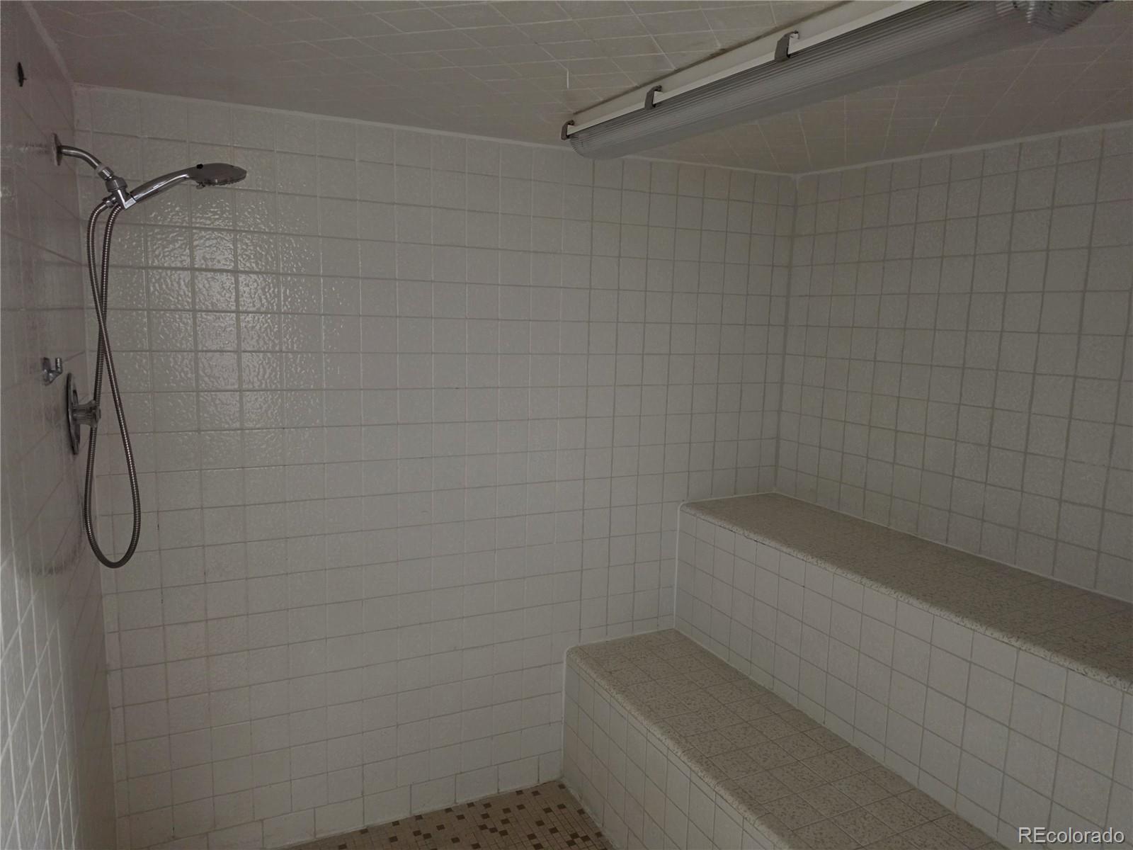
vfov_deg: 58.9
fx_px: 753
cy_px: 425
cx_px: 566
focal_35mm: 23
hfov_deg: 73.9
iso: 1000
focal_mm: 6.5
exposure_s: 1/60
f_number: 1.4
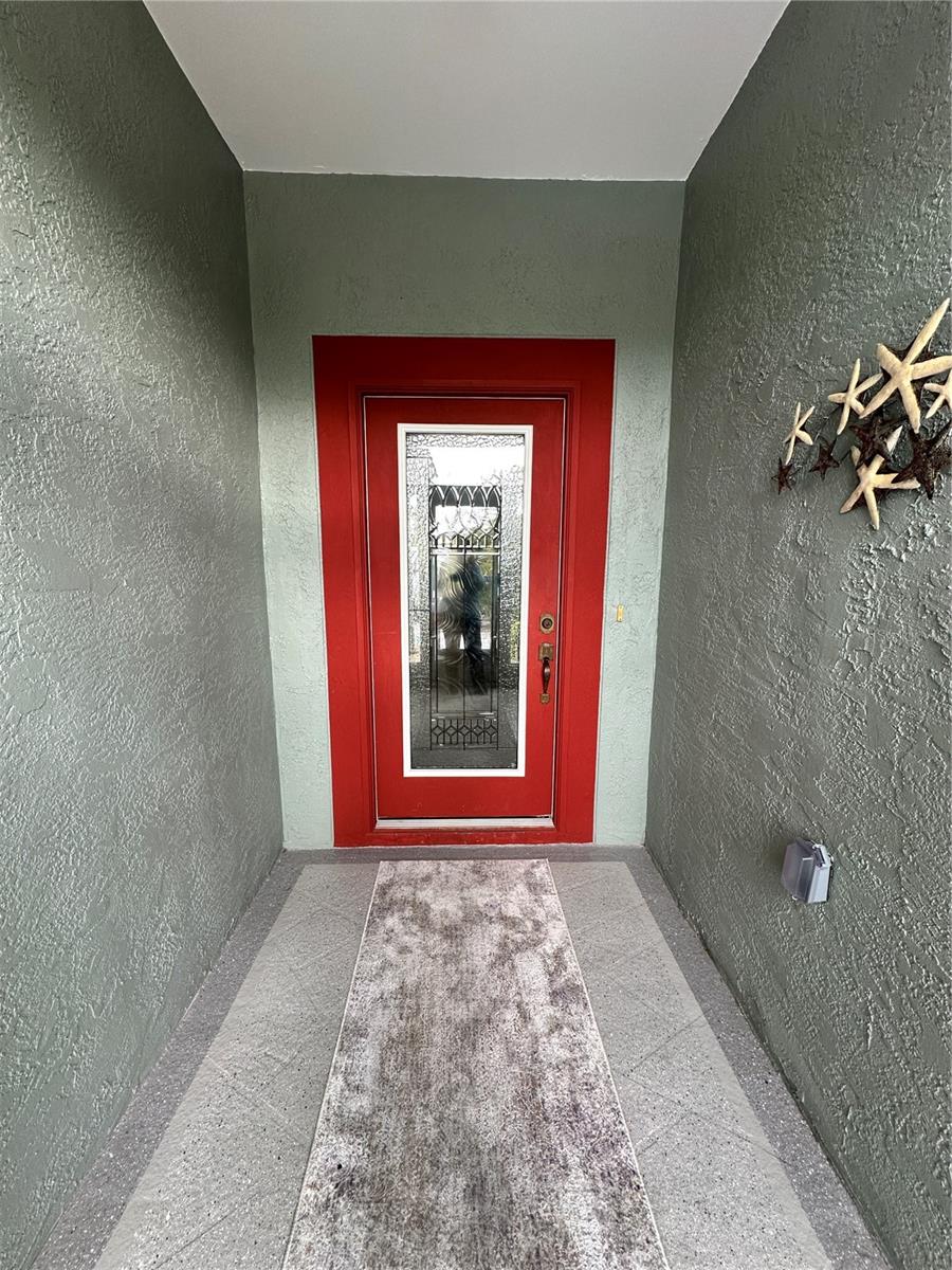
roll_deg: -0.4
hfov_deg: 85.7
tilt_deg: -8.9
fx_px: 513
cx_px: 476
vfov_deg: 102.1
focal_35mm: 14
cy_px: 635
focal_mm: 2.22
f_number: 2.2
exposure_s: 1/99
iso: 100
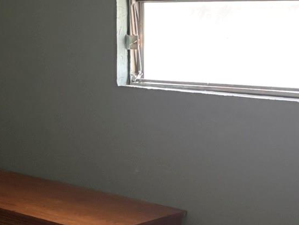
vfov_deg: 15.2
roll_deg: +1.2
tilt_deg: -7.4
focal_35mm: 97
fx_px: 838
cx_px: -20
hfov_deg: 19.5
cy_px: 140
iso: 640
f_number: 1.6
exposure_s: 1/30
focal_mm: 5.96
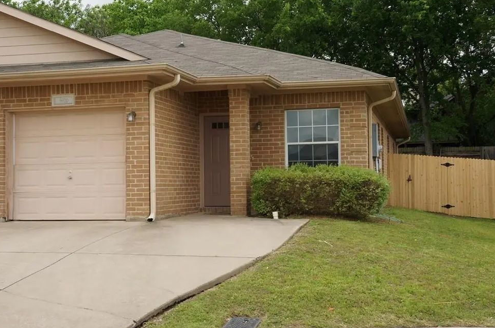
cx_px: 234
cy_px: 161
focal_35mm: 50
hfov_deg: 40.0
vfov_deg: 27.1
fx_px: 680
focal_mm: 31
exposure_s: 1/100
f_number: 9
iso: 100
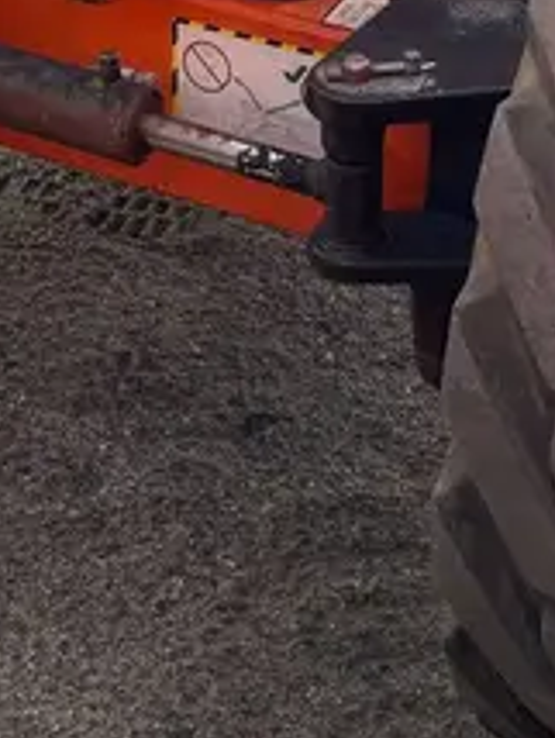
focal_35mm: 89
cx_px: 200
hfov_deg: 16.6
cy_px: -498
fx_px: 1899
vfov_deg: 18.4
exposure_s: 1/1056
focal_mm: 5.1
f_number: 1.6
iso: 50
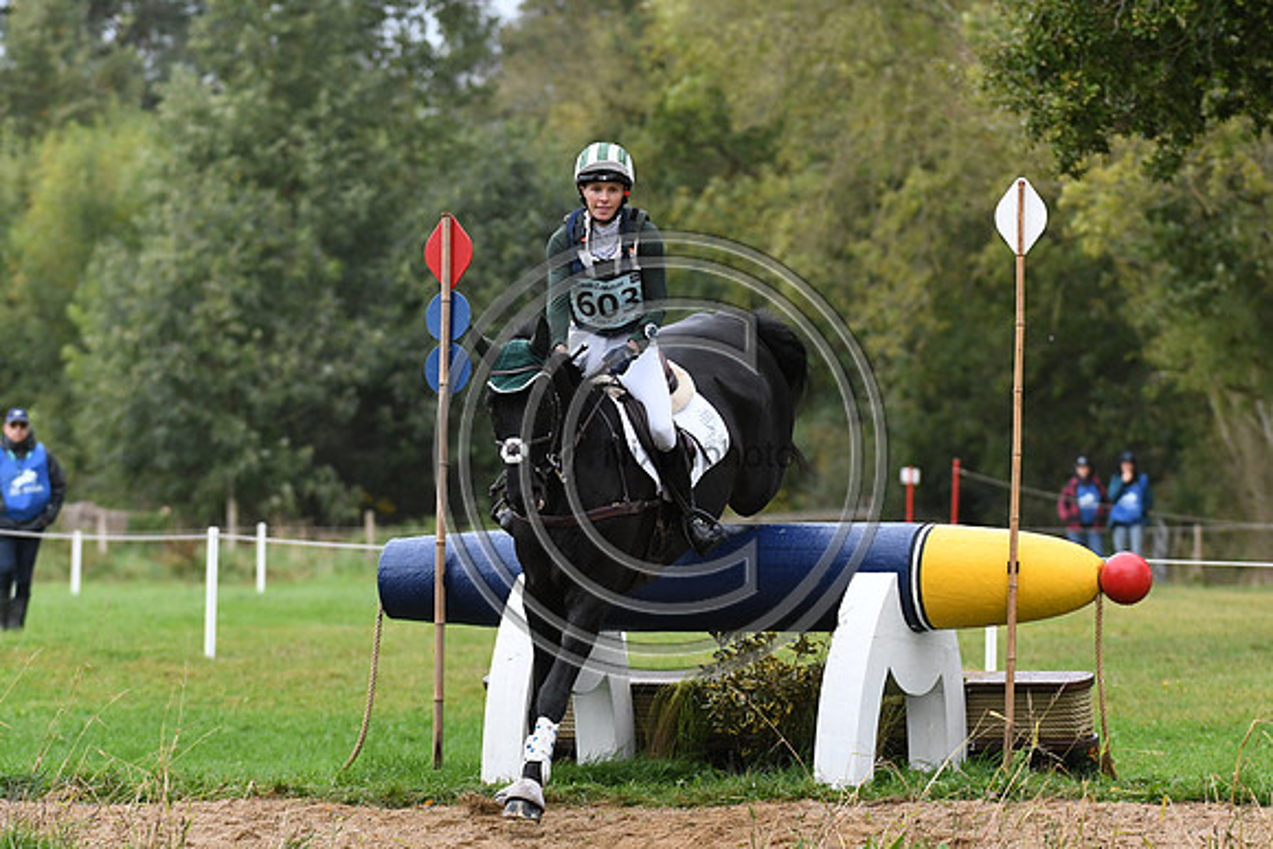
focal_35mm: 315
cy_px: 424
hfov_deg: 6.5
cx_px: 636
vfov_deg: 4.4
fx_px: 11141
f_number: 5.6
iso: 2000
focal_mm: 210
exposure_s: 1/1000
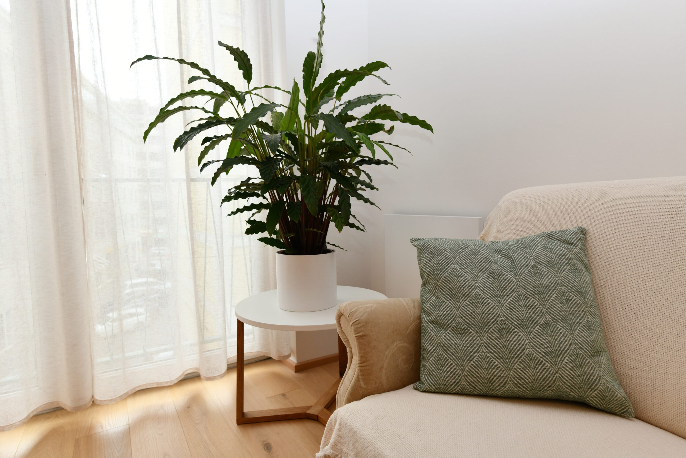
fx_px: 381
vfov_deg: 61.9
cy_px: 229
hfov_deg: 84.0
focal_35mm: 20
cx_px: 343
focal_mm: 20
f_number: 5.6
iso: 400
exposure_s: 1/80
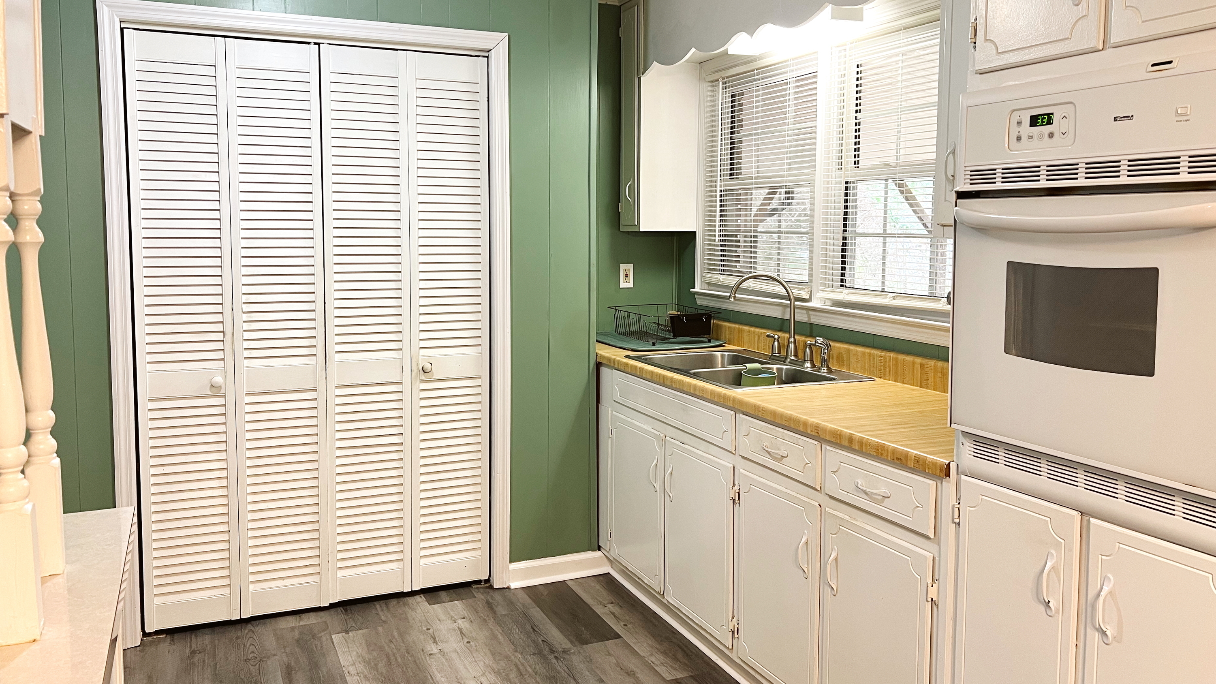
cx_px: 620
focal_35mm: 29
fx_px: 935
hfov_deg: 66.1
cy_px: 299
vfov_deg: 40.1
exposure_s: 1/60
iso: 125
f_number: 1.5
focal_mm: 5.7
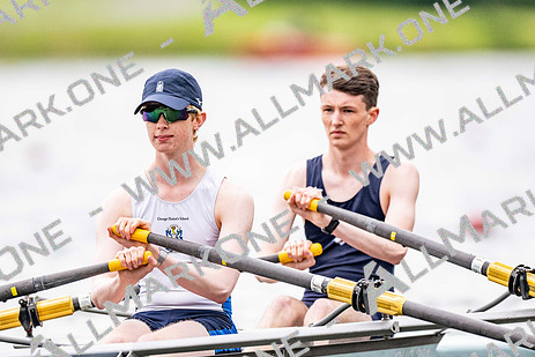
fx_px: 11164
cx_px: 265
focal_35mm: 751
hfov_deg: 2.7
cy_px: 206
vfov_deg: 1.8
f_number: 4
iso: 1250
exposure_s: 1/2500
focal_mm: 600
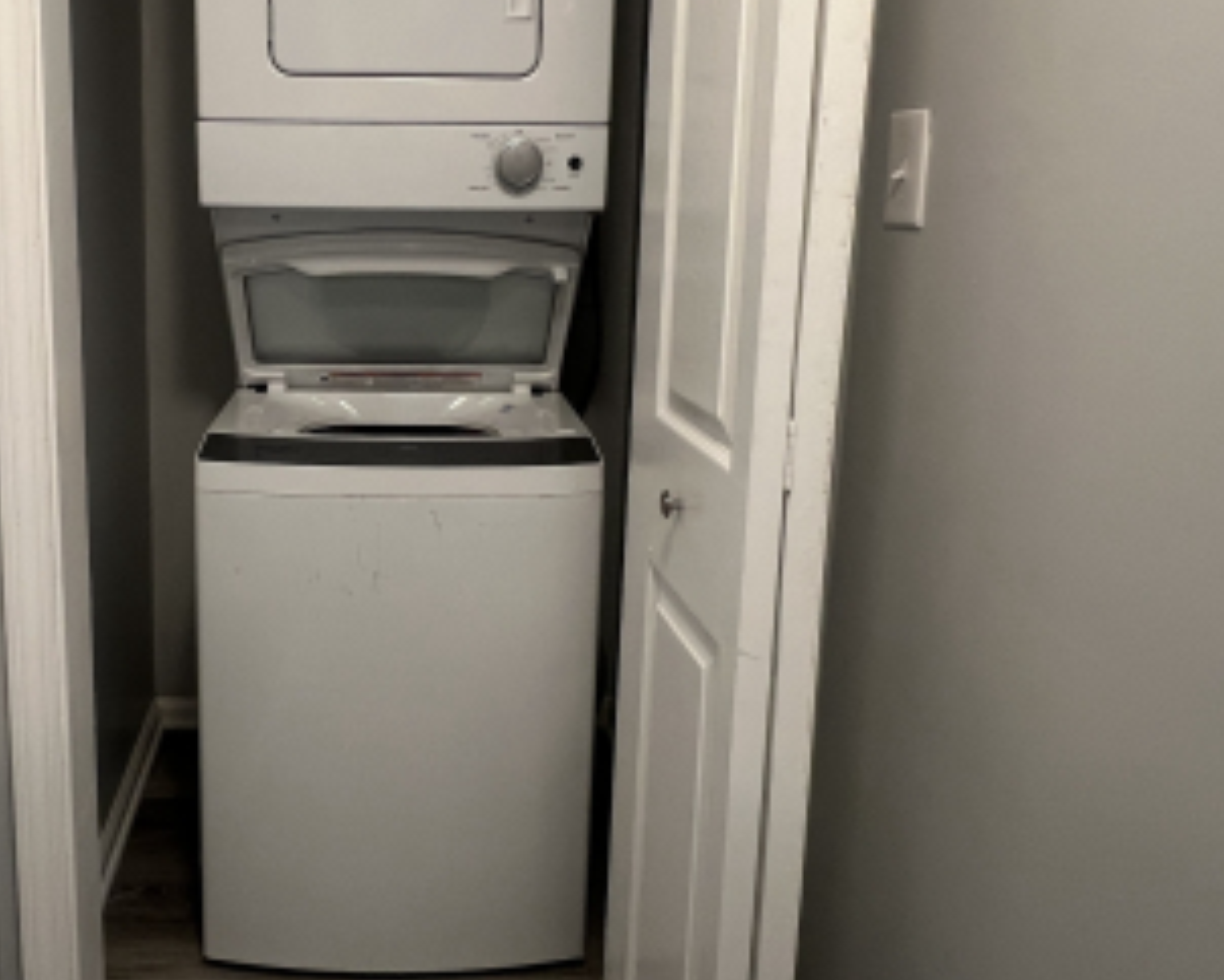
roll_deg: -0.9
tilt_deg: -9.7
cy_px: 340
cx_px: 415
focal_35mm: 28
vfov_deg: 50.8
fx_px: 1015
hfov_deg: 60.8
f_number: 1.8
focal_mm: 1.57
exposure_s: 1/60
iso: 200
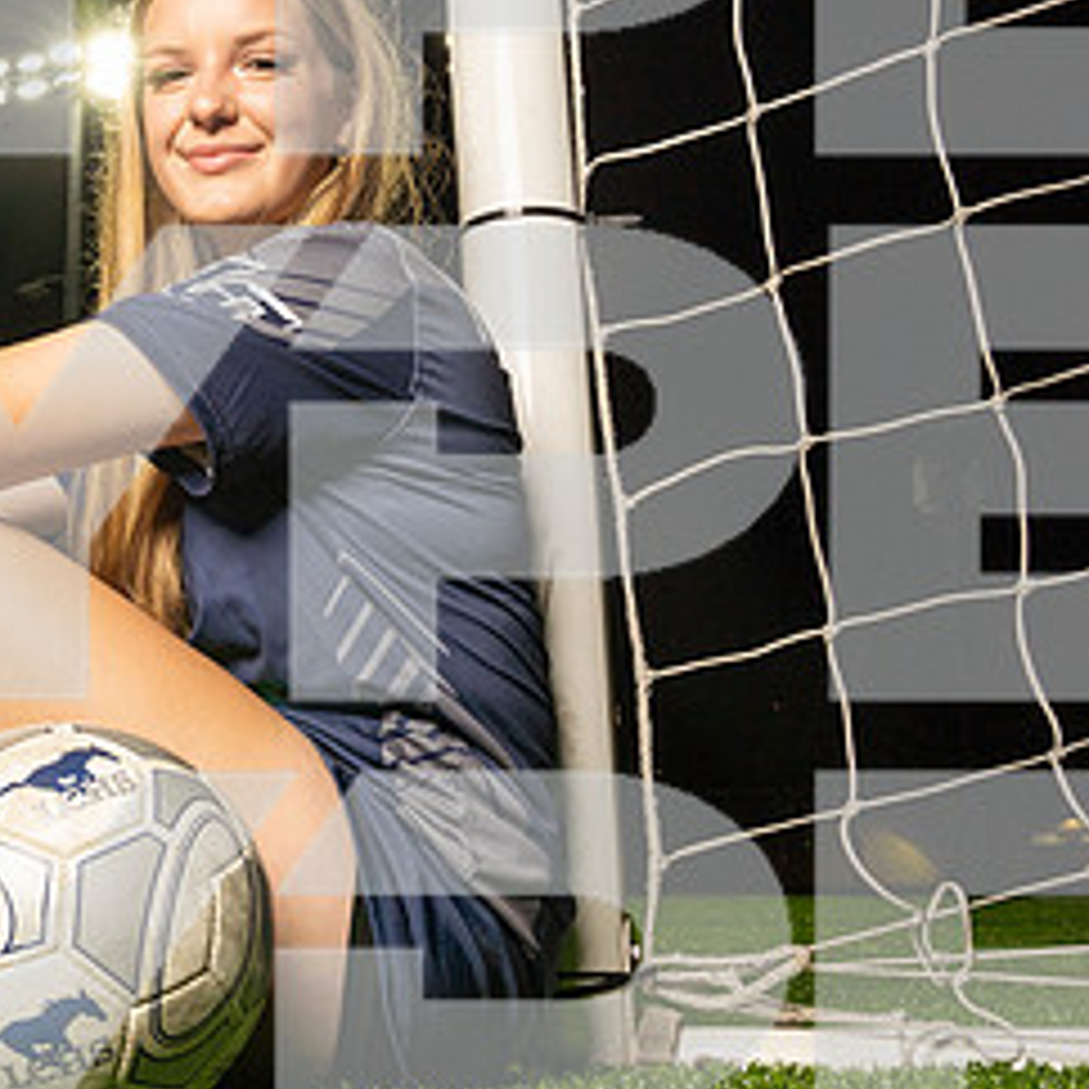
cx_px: 202
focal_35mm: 51
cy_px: 466
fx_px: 1815
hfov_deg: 32.4
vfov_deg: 33.3
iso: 500
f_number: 7.1
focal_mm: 25
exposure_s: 1/200
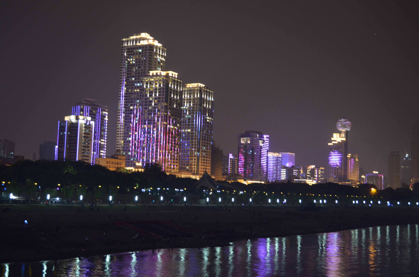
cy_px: 138
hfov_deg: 39.0
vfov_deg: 26.4
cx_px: 210
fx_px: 592
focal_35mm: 51
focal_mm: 34
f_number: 5
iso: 800
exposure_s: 1/4
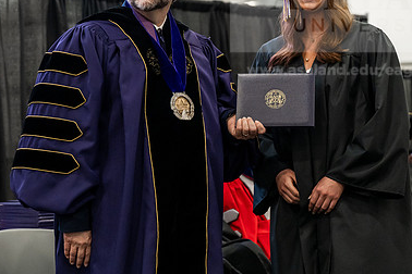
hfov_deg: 15.5
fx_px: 1511
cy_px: 93
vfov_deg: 10.4
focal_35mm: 132
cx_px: 197
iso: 4000
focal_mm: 86
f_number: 4.5
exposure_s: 1/200
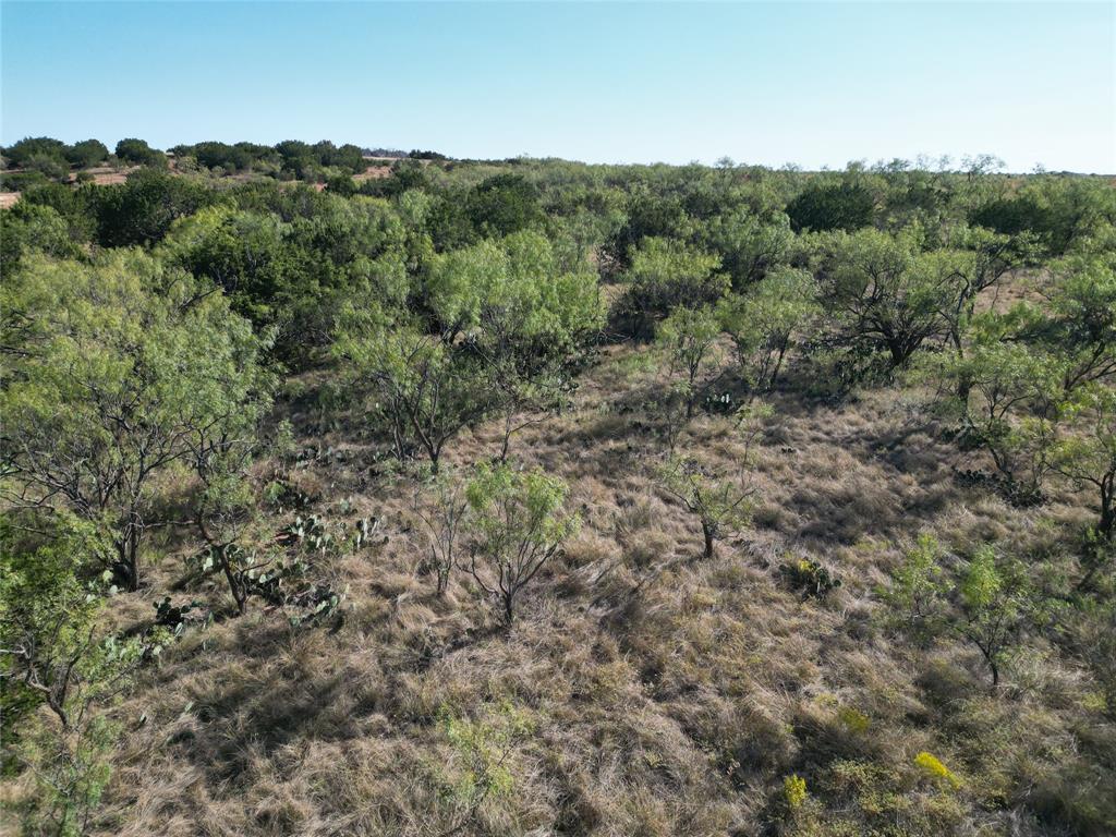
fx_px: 774
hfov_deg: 71.6
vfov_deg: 56.8
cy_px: 418
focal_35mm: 24
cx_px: 558
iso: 200
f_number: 1.7
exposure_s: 1/2500
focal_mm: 6.72
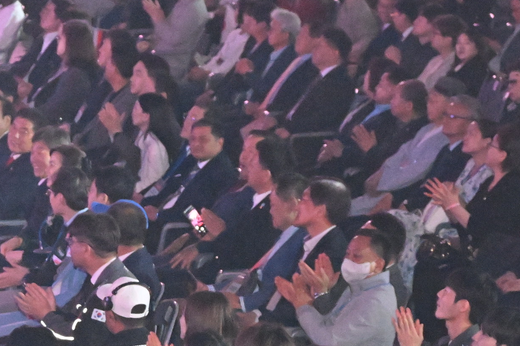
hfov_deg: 7.6
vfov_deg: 5.1
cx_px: -194
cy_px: 413
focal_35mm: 268
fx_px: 3870
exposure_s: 1/200
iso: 10000
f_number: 6.3
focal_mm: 80
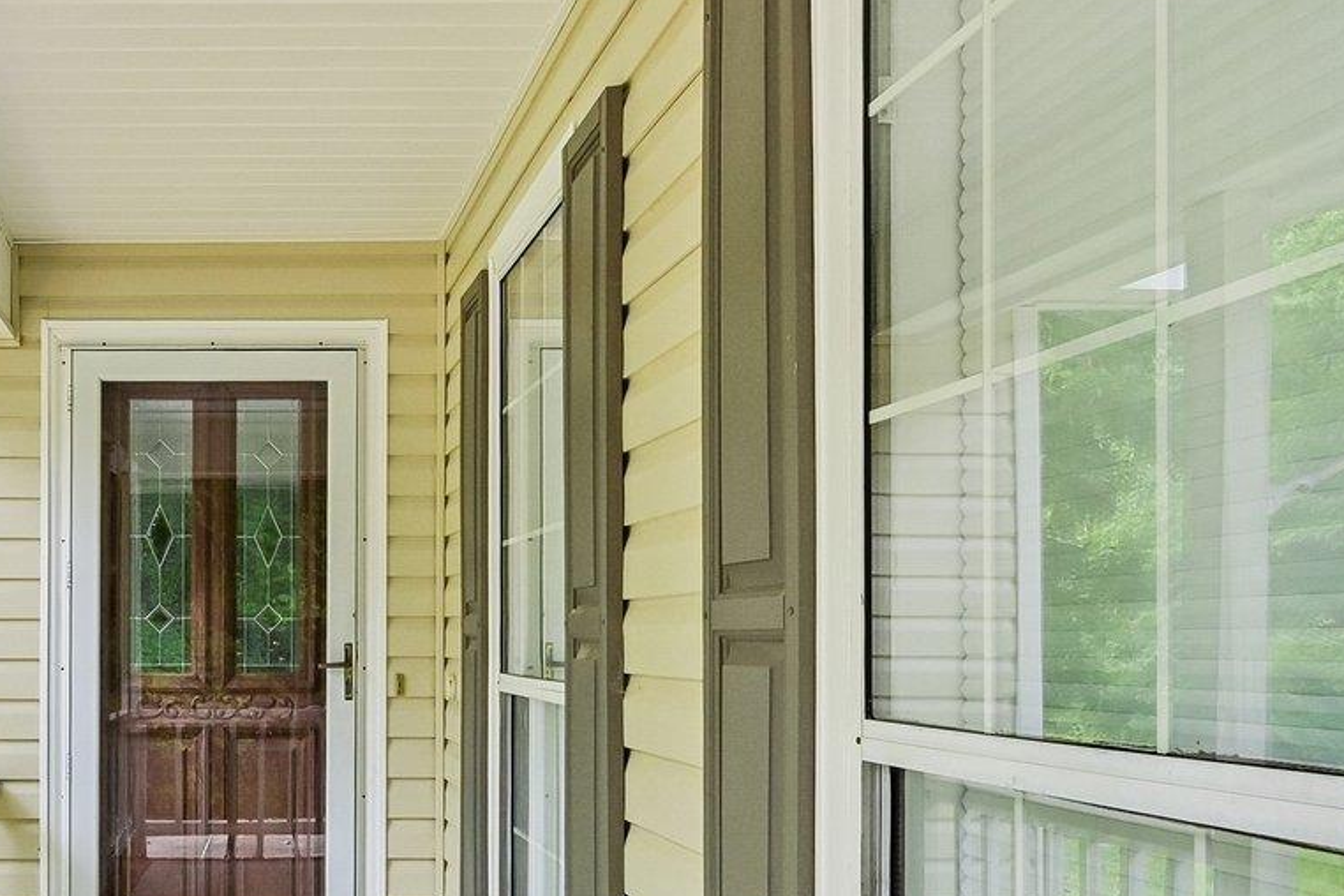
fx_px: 1605
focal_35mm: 43
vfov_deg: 30.8
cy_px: 652
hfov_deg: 42.7
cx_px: 206
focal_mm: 16
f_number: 8
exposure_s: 1/100
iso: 400
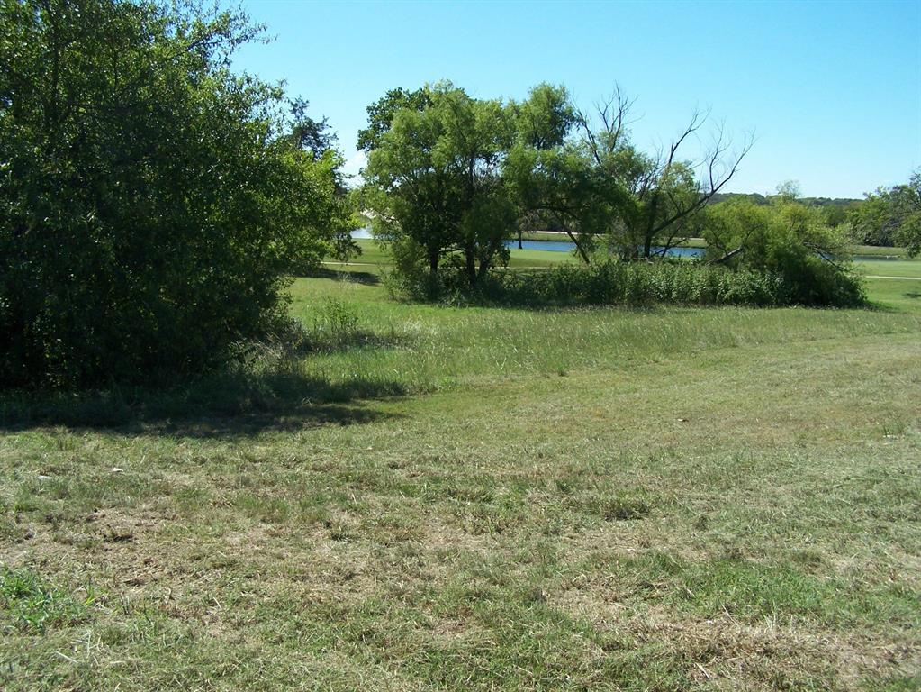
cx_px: 460
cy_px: 346
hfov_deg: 49.0
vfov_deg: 37.7
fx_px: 1011
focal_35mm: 38
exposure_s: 1/640
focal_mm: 6.3
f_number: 4
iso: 80
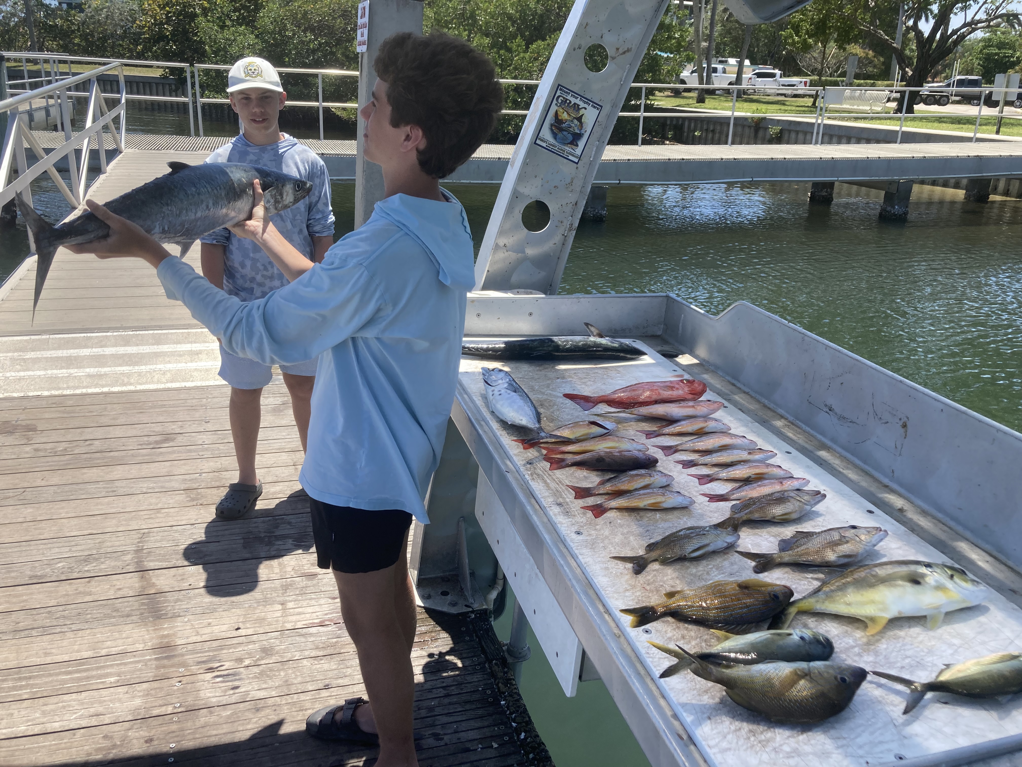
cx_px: 511
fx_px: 827
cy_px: 384
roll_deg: -2.9
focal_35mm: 28
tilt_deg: -18.4
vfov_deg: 49.7
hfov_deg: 63.4
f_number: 1.8
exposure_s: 1/1130
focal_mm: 3.99
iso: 20
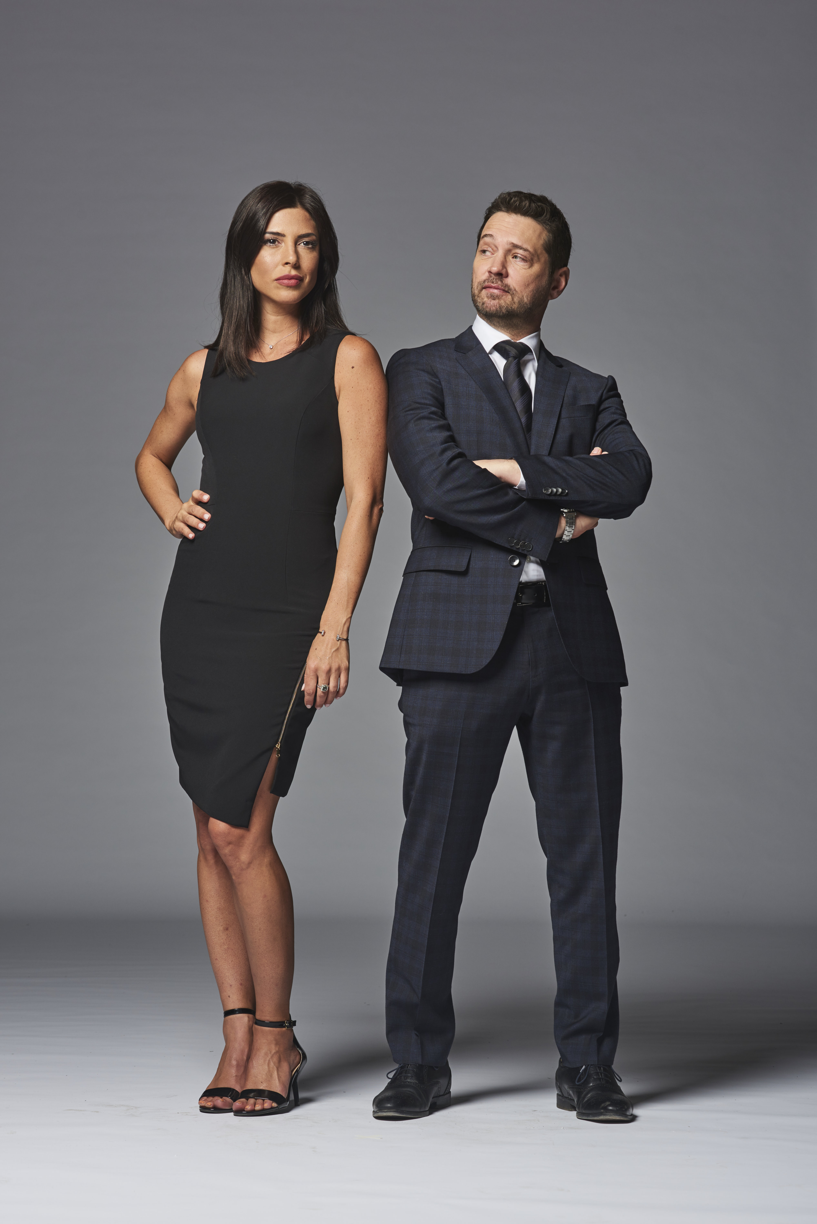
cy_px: 612
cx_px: 408
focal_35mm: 95
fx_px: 3231
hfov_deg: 14.4
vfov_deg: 21.5
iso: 80
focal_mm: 95
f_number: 8
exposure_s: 1/200
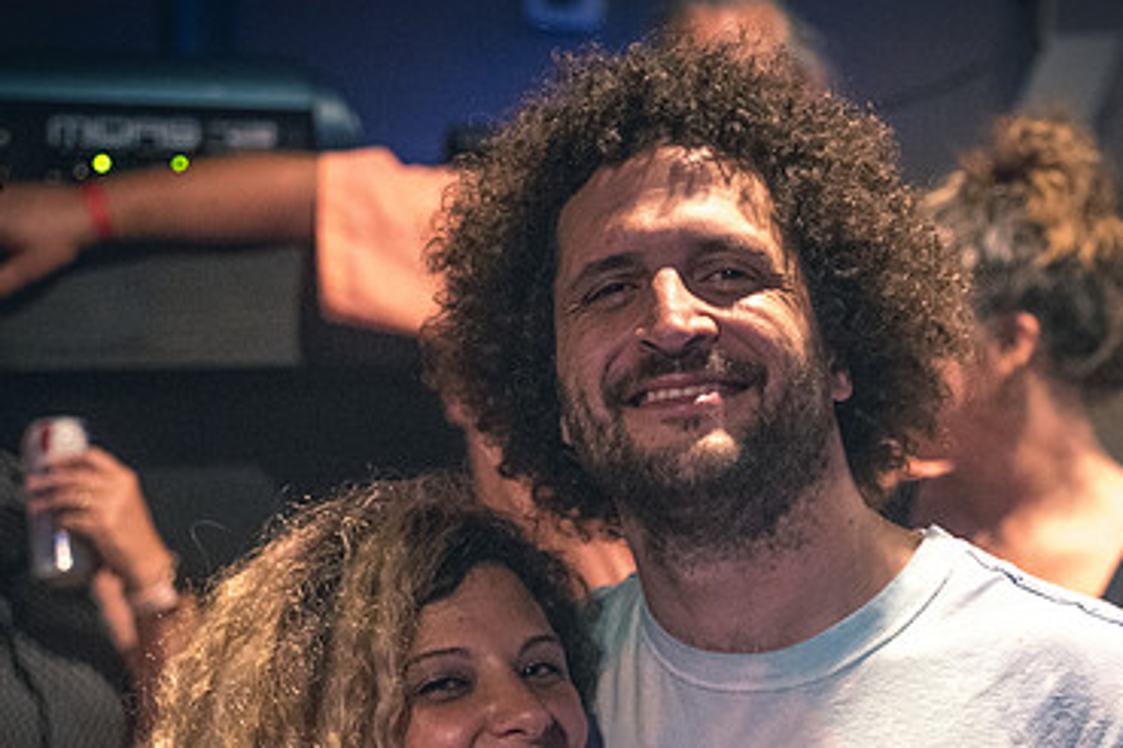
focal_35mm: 77
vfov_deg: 17.6
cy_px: 558
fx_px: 2402
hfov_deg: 26.3
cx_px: 688
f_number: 2.8
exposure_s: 1/125
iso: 8000
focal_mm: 49
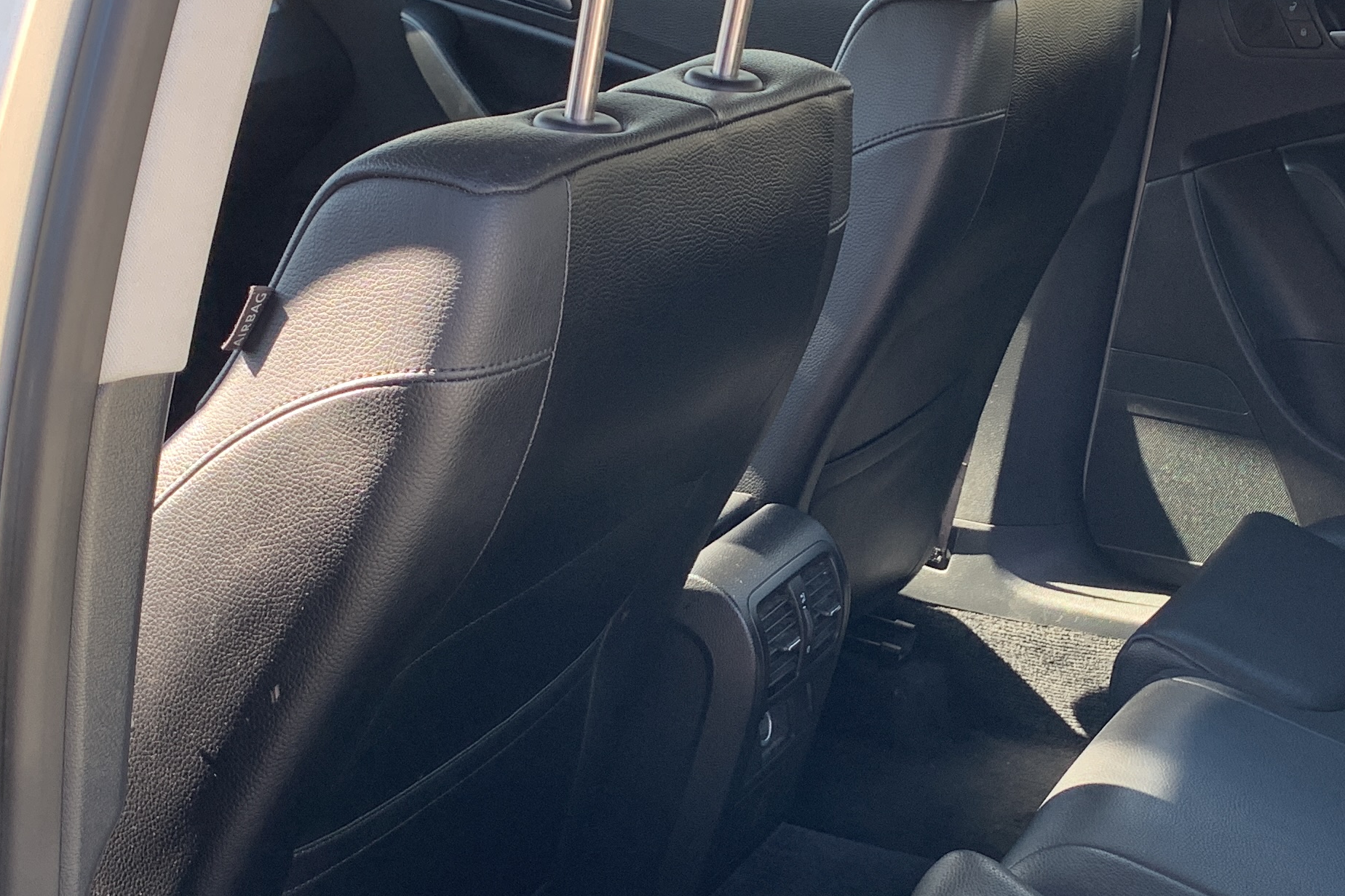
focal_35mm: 59
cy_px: 572
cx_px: 857
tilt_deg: -22.1
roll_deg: +0.5
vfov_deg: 22.9
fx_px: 2204
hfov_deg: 33.7
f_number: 1.8
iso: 50
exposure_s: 1/122
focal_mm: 4.25
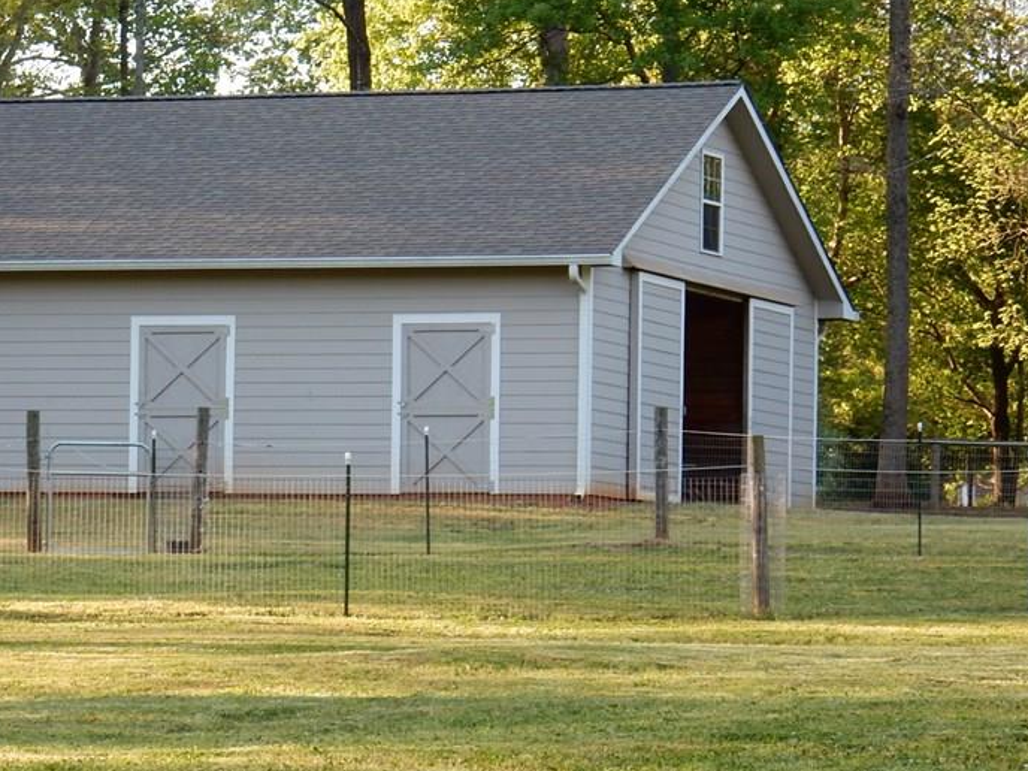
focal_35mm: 207
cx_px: 273
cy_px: 423
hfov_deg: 9.5
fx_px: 6147
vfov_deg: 7.2
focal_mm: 24.7
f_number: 6
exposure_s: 1/50
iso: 125
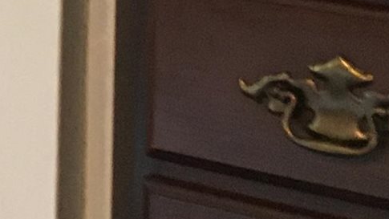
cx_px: -642
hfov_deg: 9.3
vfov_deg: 5.9
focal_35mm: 200
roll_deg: -0.4
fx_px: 2063
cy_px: -231
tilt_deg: -5.9
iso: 125
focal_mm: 4.15
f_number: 2.2
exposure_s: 1/30
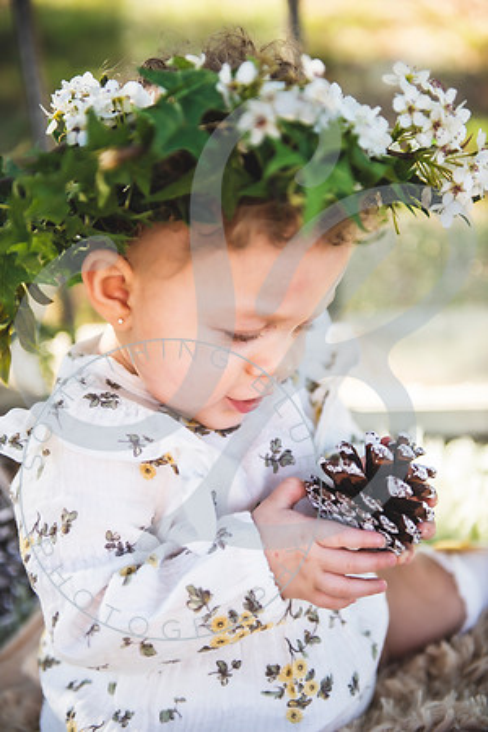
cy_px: 366
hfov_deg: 23.4
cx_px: 244
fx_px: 1179
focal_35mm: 58
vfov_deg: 34.5
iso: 200
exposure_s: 1/400
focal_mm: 58
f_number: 2.8
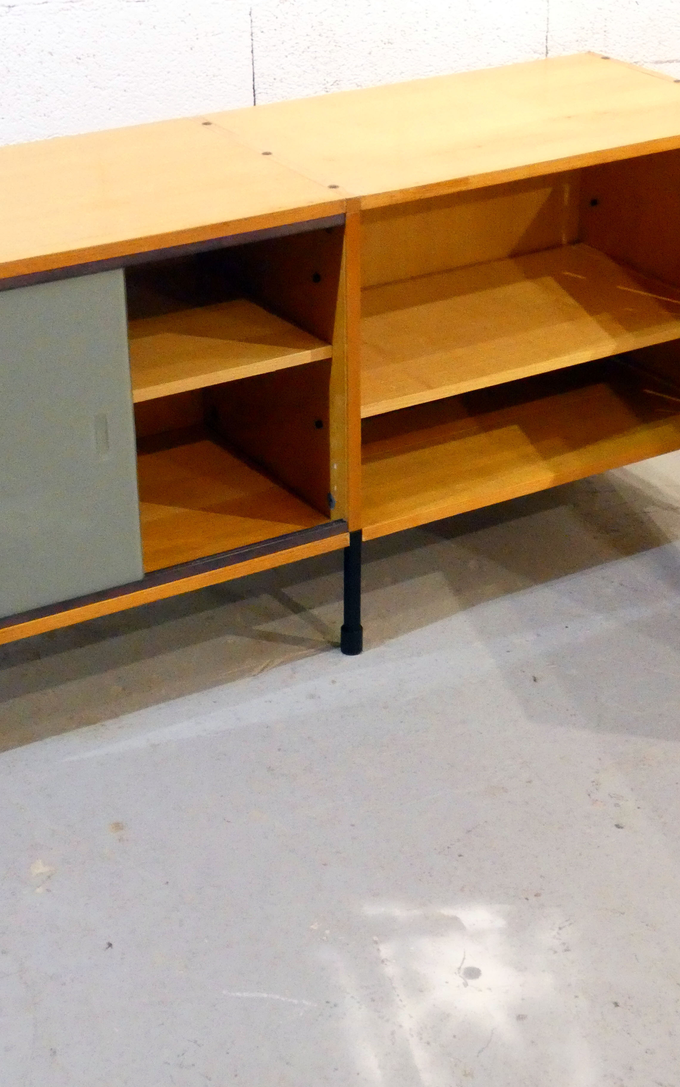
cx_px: 352
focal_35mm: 61
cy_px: 545
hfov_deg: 21.3
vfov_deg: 33.5
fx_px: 1809
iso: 1600
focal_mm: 7.8
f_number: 3.7
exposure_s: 1/60
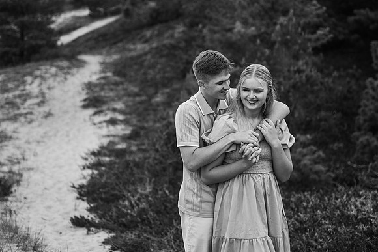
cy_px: 110
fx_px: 831
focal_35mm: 79
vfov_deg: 17.3
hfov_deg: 25.6
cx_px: 189
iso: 320
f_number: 2.8
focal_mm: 70
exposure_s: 1/1000
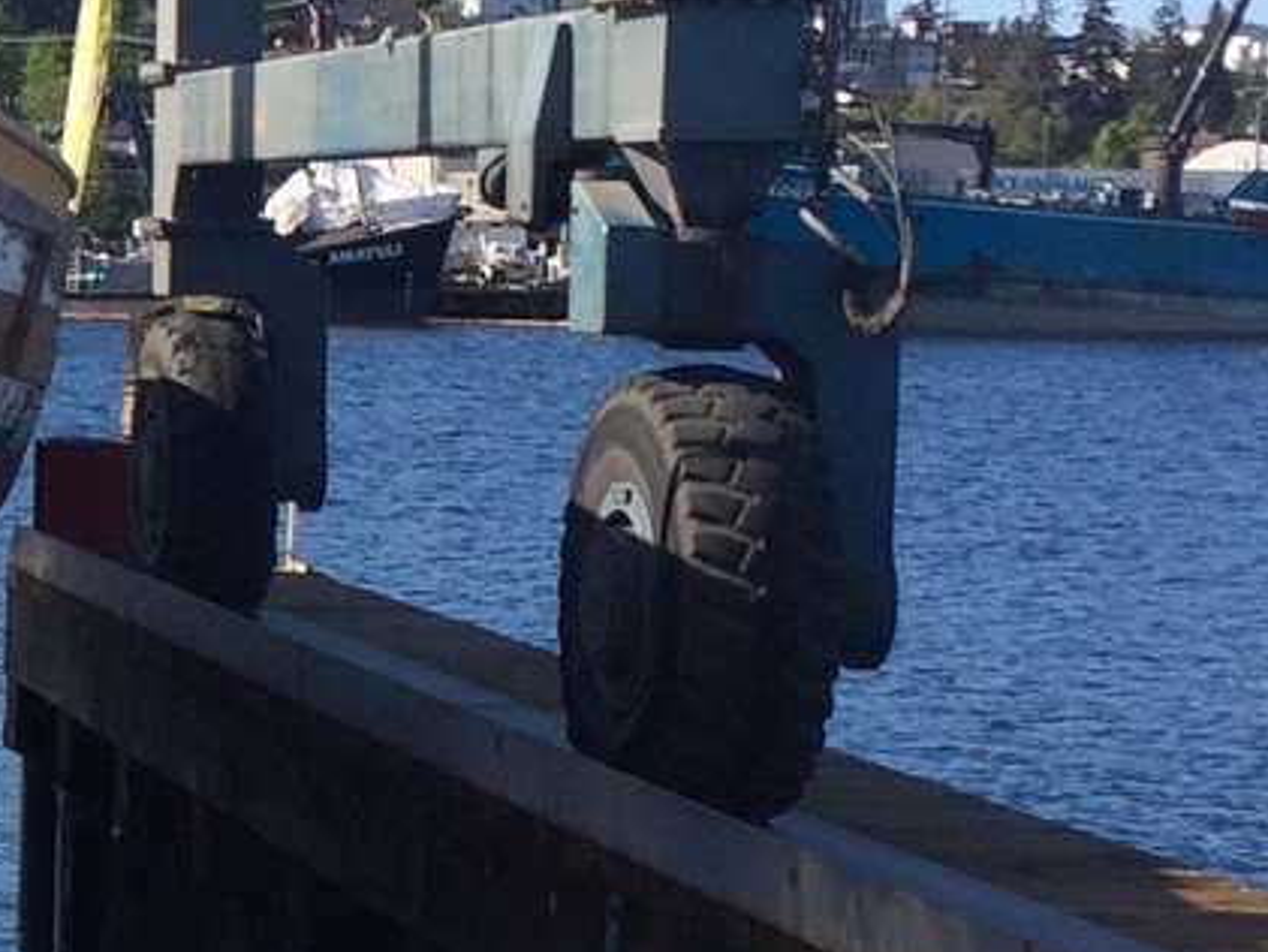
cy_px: 515
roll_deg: -1.3
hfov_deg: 14.9
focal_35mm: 124
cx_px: -539
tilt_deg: -1.1
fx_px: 4543
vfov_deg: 12.0
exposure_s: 1/1414
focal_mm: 4.15
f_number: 2.2
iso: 32
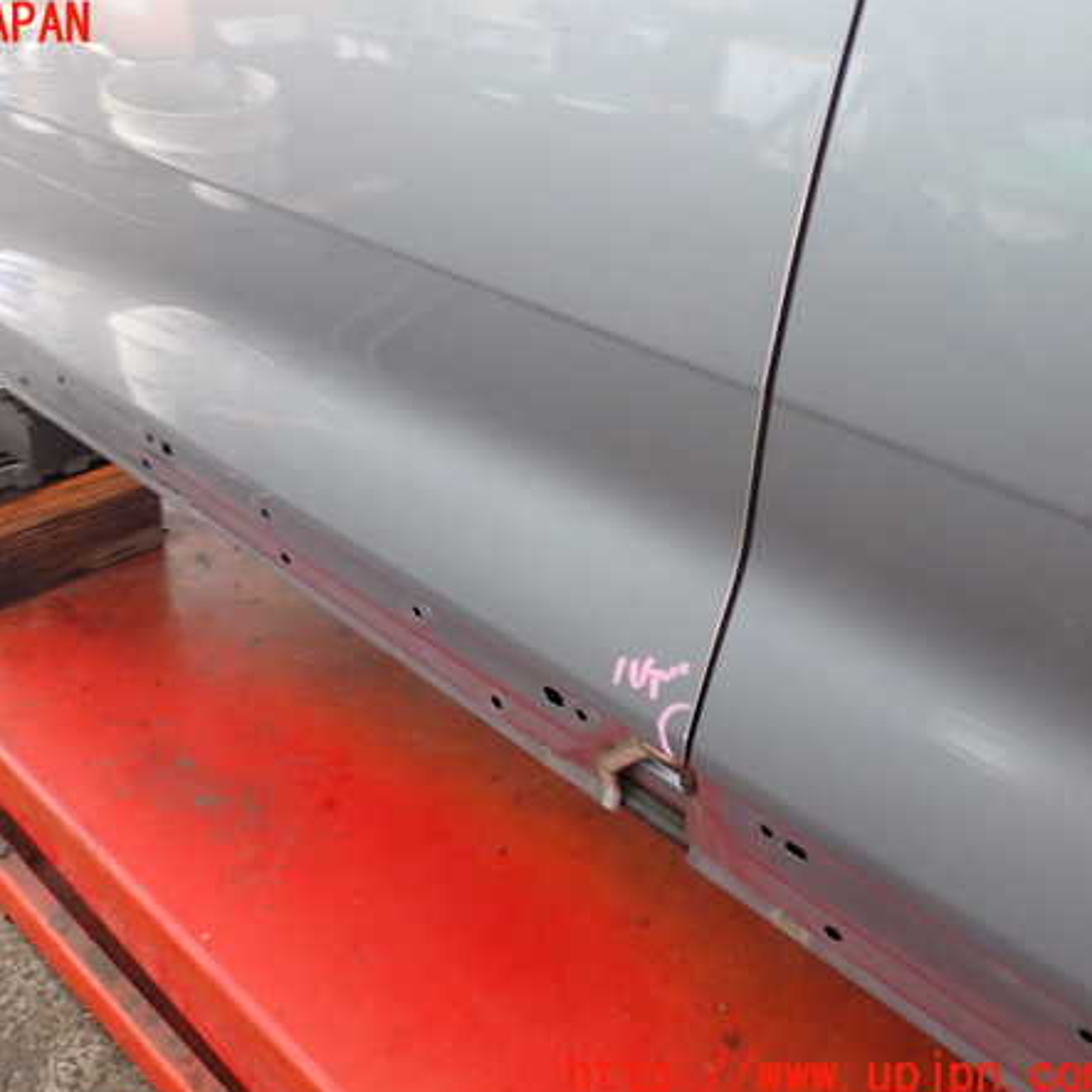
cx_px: 383
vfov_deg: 46.0
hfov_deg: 45.5
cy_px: 551
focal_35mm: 36
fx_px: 1285
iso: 200
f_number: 2.3
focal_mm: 5.4
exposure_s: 1/40
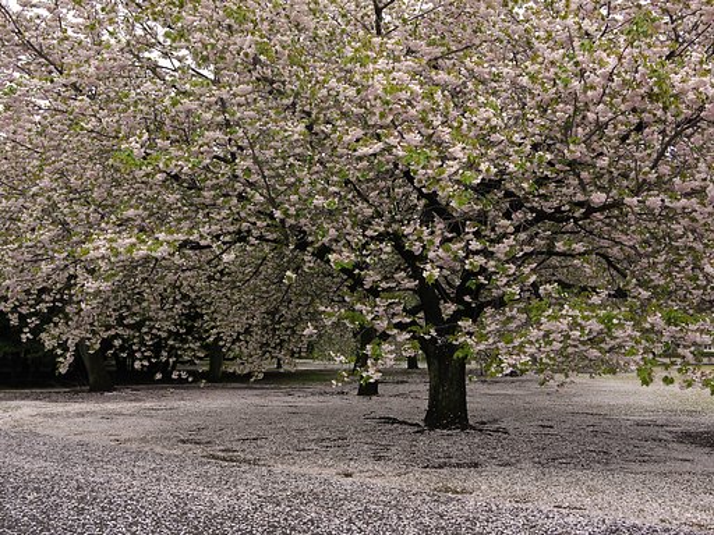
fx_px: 825
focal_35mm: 40
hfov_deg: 46.8
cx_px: 357
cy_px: 268
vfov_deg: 36.0
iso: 400
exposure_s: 1/160
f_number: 6.3
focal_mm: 20
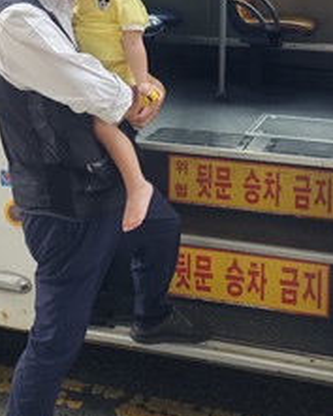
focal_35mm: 61
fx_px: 751
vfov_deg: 29.4
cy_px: 24
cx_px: 167
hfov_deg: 25.0
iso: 160
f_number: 1.7
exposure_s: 1/180
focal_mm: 6.3
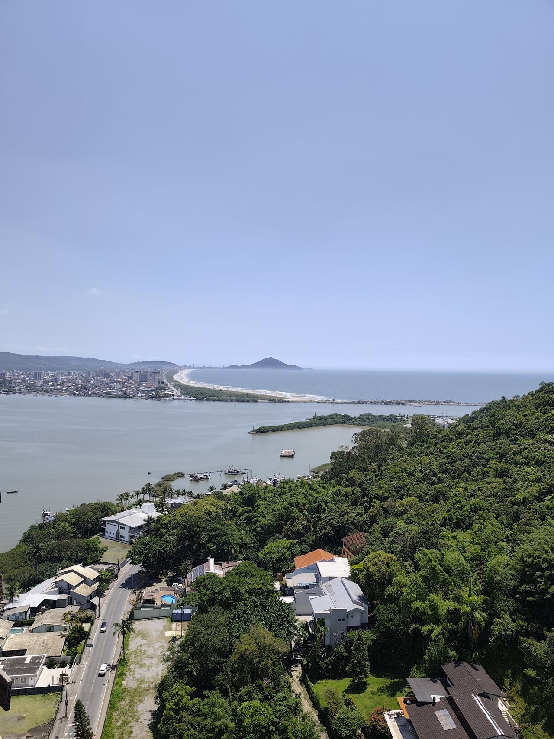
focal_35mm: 23
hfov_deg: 58.9
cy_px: 370
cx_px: 277
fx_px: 491
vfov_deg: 73.9
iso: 50
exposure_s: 1/823
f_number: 1.65
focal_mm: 6.19
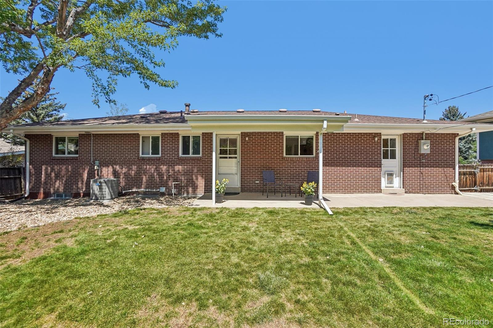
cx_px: 246
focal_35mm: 15
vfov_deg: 77.3
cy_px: 164
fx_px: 205
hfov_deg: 100.4
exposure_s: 1/200
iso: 100
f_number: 8
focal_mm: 10
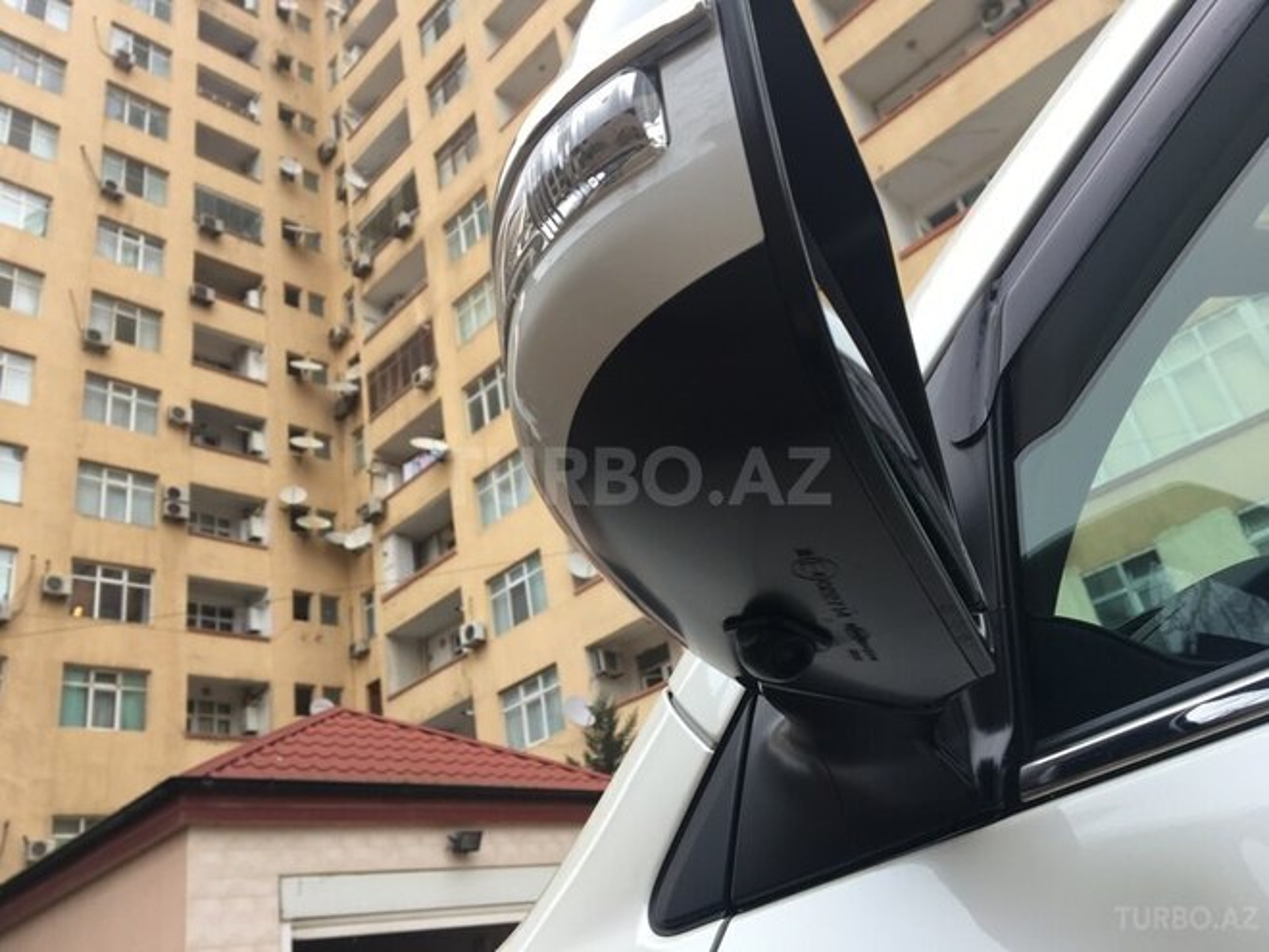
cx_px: 634
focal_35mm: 29
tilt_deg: +28.0
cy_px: 476
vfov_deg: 48.2
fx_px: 1063
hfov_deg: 61.7
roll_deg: +12.6
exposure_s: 1/50
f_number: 2.2
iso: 25
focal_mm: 4.15
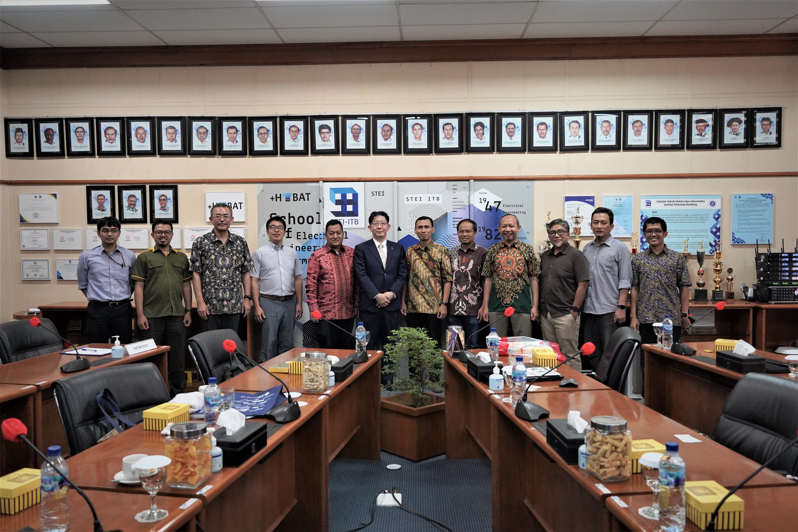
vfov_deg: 42.3
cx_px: 399
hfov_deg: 60.3
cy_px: 266
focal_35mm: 31
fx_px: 687
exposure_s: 1/160
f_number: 4.5
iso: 5000
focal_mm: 31
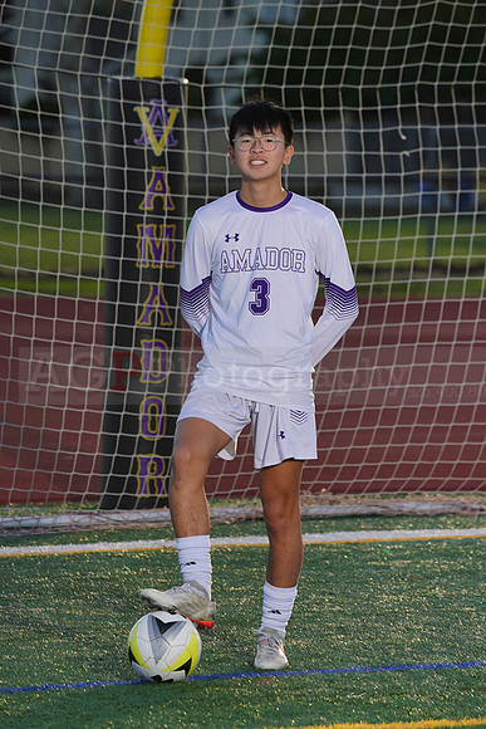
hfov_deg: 4.9
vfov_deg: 7.3
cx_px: 243
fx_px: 5707
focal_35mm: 282
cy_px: 364
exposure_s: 1/200
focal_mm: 282
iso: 100
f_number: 8
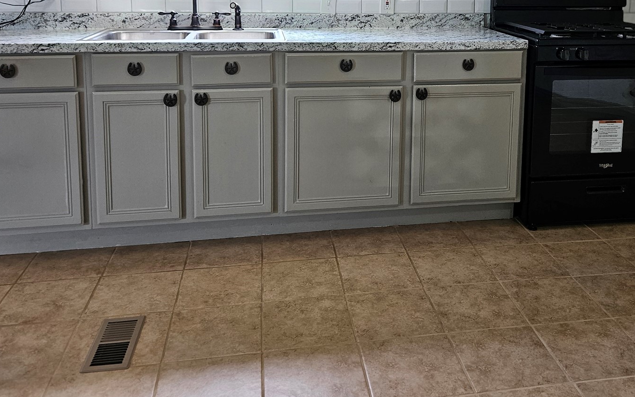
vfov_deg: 32.9
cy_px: 49
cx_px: 394
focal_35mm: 37
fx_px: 640
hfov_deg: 52.2
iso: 160
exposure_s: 1/120
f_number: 1.8
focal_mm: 5.4
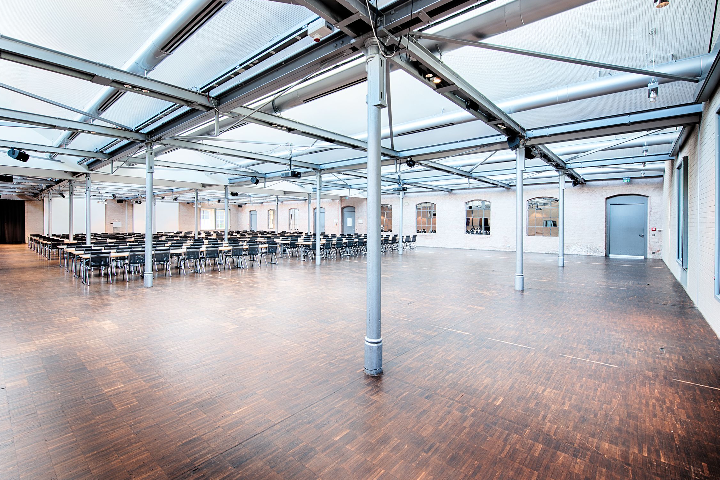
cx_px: 342
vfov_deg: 70.4
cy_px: 226
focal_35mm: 17
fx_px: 340
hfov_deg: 93.2
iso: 100
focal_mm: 16
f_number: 8
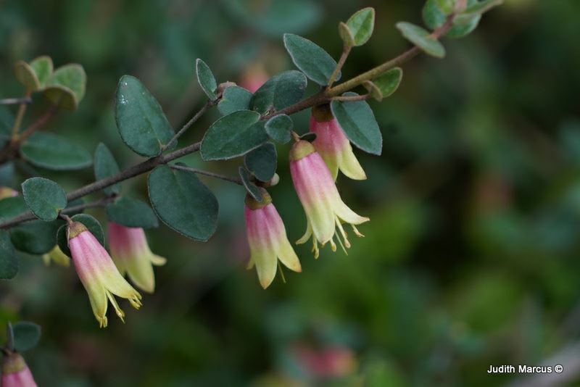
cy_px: 194
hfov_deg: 5.7
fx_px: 5802
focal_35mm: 360
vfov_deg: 3.8
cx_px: 290
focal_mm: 240
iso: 500
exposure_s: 1/500
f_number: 6.3
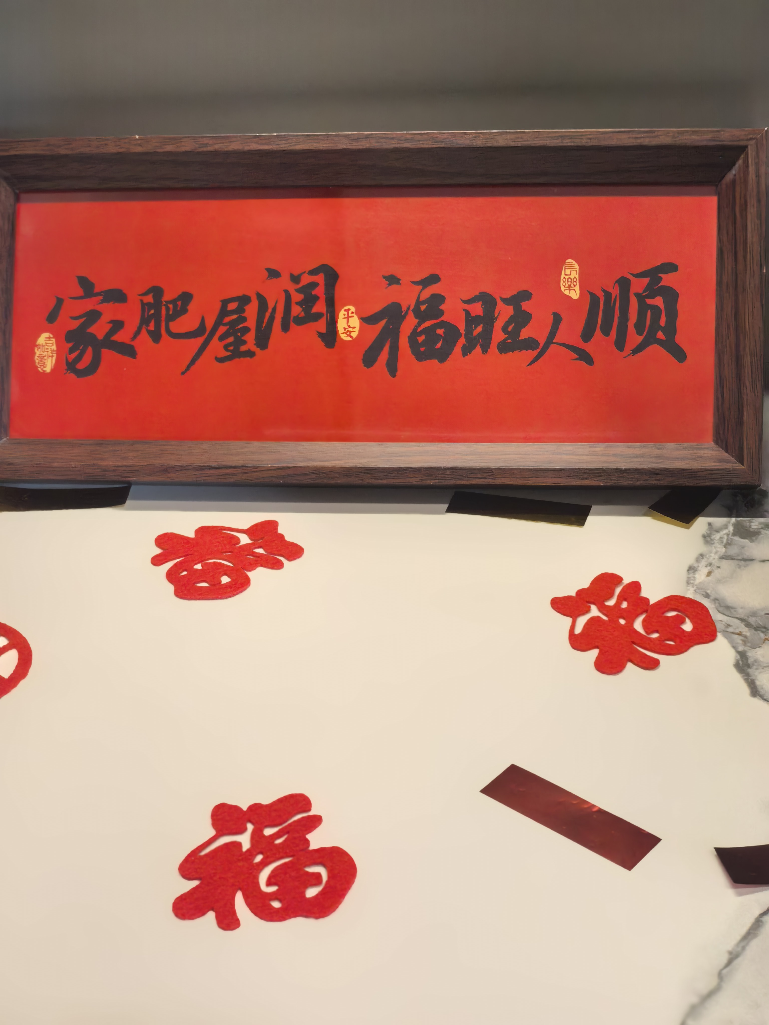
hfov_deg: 27.0
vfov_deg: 35.5
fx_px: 1599
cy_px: 512
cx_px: 384
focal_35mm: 54
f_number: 2
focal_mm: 5.75
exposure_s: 1/100
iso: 500
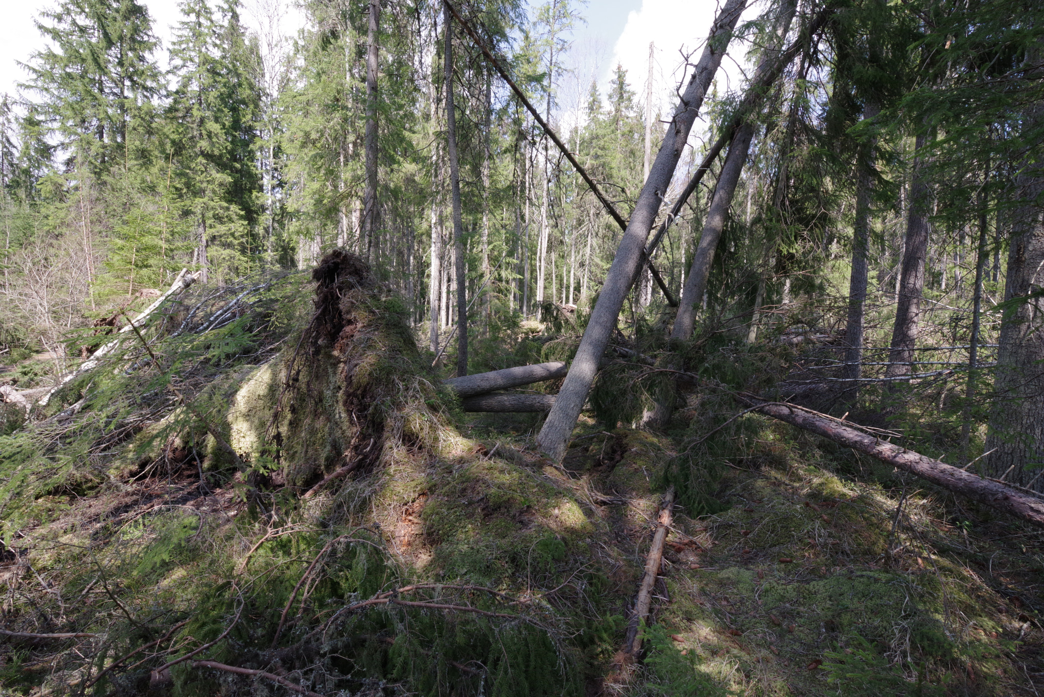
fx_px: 435
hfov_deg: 100.4
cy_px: 348
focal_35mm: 15
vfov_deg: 77.4
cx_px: 522
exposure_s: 1/80
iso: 1600
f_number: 22
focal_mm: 15
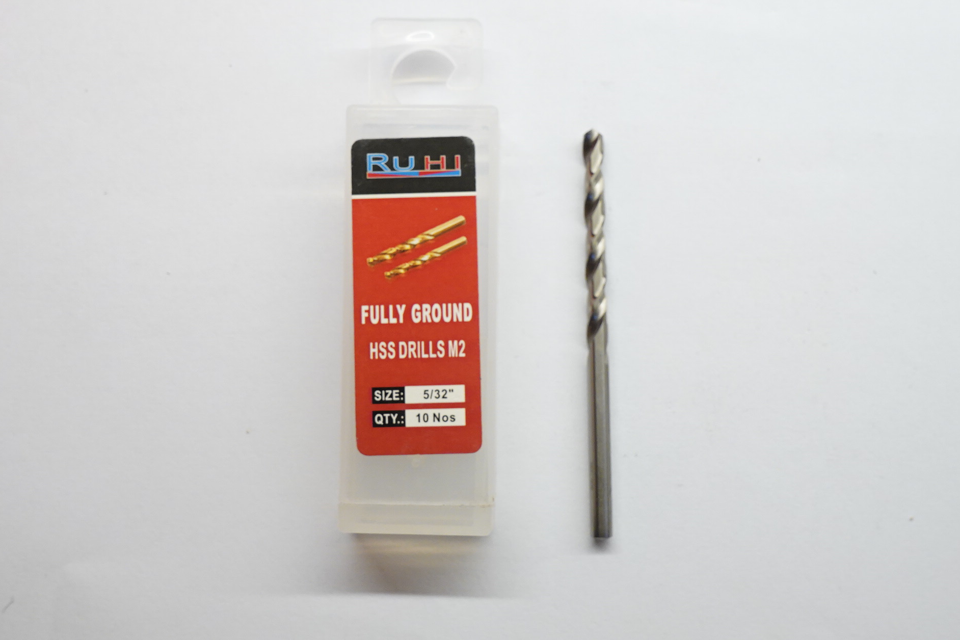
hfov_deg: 41.9
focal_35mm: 47
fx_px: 1253
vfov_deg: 28.6
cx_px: 488
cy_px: 315
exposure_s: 1/100
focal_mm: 30
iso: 3200
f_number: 9
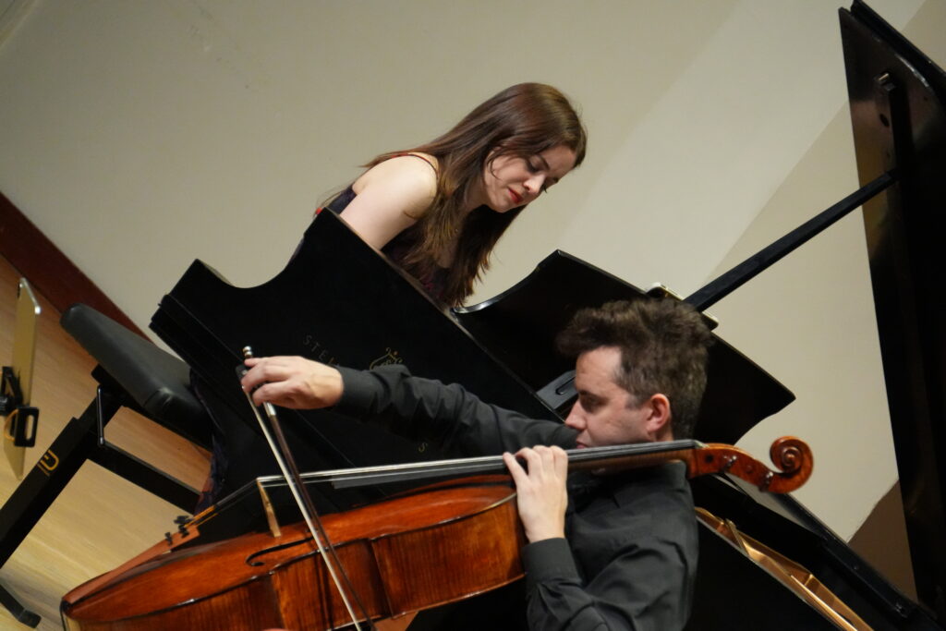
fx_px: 8278
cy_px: 316
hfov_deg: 6.5
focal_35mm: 315
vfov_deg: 4.4
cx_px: 473
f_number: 8
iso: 6400
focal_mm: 210
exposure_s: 1/200
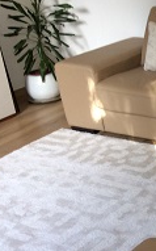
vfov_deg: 28.9
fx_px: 484
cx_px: 245
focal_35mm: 71
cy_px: 150
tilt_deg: -24.9
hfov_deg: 16.4
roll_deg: +1.7
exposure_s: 1/25
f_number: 2.4
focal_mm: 3.3
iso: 50
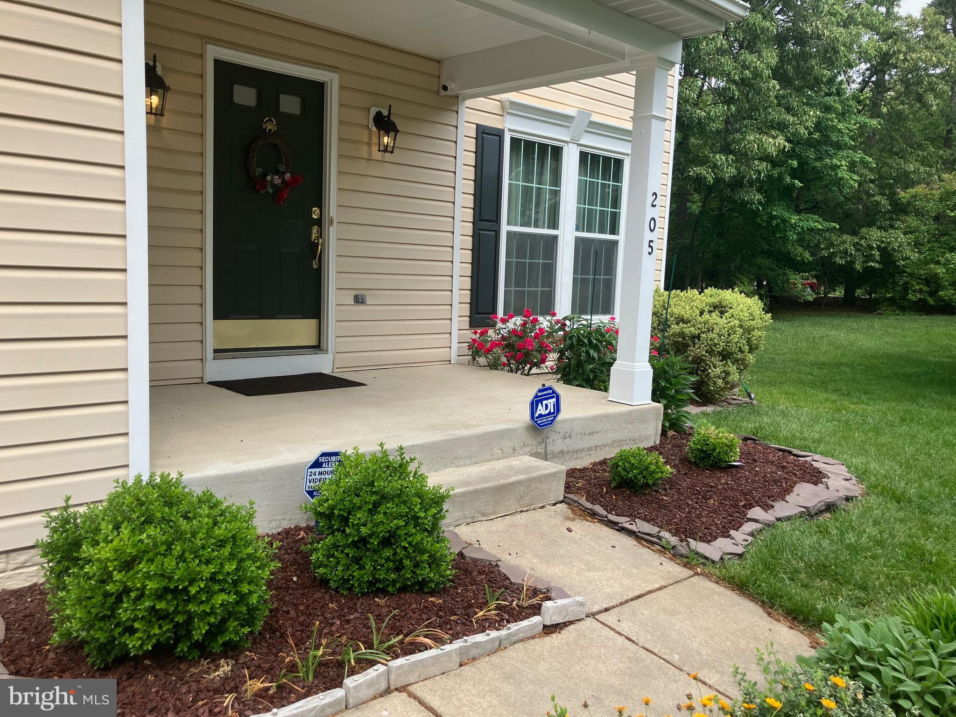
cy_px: 358
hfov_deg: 63.4
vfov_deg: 49.7
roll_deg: -1.4
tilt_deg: -5.7
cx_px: 478
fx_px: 773
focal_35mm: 28
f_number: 1.8
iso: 32
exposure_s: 1/665
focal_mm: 3.99
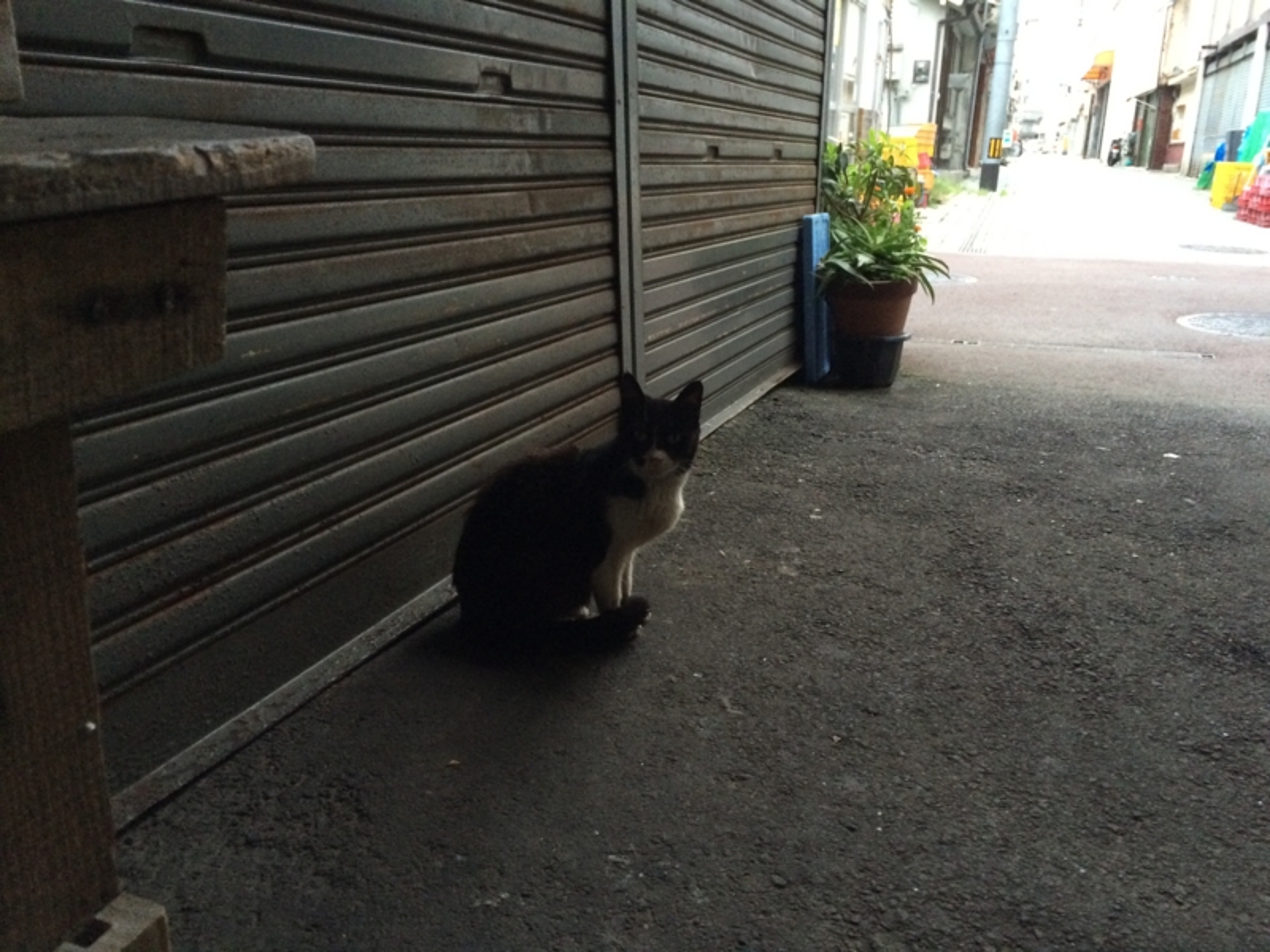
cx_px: 635
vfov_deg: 48.2
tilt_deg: -17.2
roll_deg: -1.4
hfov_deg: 61.7
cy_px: 476
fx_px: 1064
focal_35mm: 29
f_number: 2.2
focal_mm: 4.15
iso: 250
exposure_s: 1/15
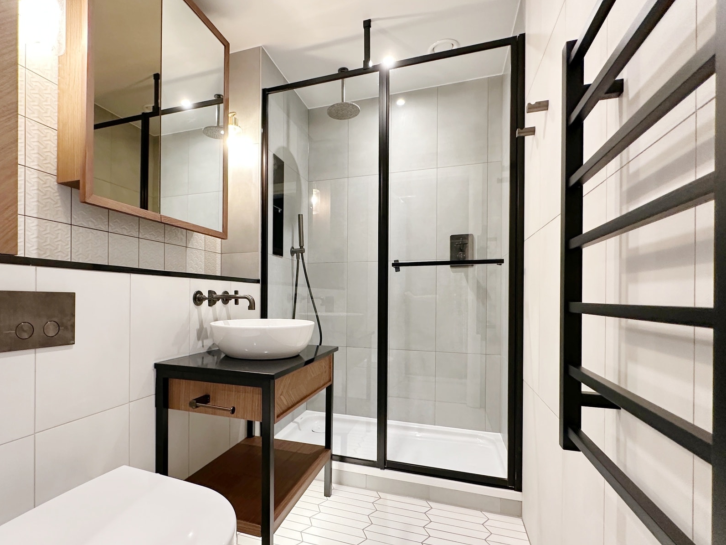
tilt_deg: +0.1
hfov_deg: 87.2
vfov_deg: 71.4
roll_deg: +0.8
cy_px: 297
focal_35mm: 18
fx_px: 378
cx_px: 310
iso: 200
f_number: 2.2
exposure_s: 1/50
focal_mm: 2.22
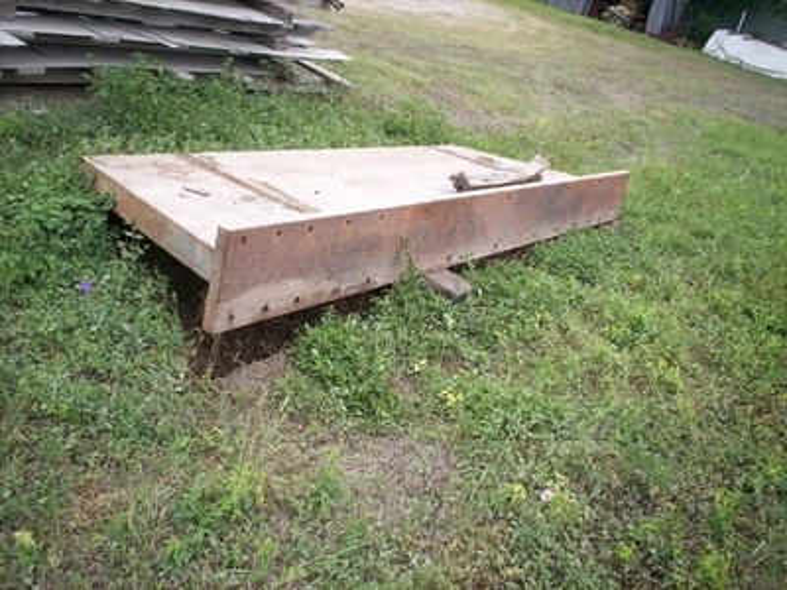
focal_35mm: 36
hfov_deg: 51.4
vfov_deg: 39.7
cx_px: 394
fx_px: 818
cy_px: 295
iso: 100
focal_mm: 6
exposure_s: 1/281
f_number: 4.5
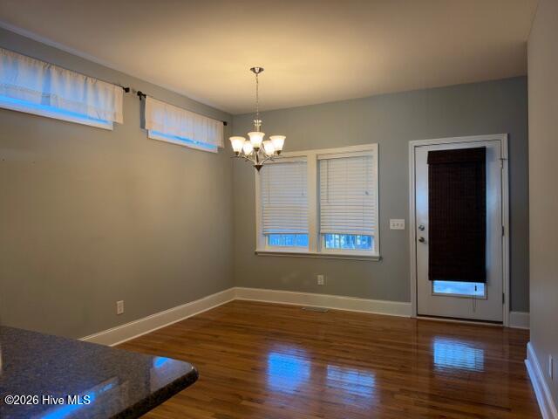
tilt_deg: -0.4
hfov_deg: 71.6
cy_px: 210
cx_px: 279
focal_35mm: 24
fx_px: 387
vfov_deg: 56.8
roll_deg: +1.2
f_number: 1.8
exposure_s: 1/120
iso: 200
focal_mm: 6.93
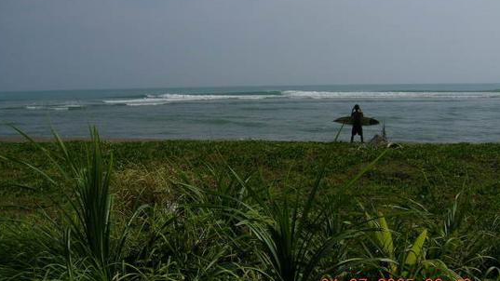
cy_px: 133
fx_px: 517
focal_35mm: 39
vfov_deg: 30.4
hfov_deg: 51.6
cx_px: 246
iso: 50
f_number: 4.8
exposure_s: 1/1323
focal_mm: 5.4
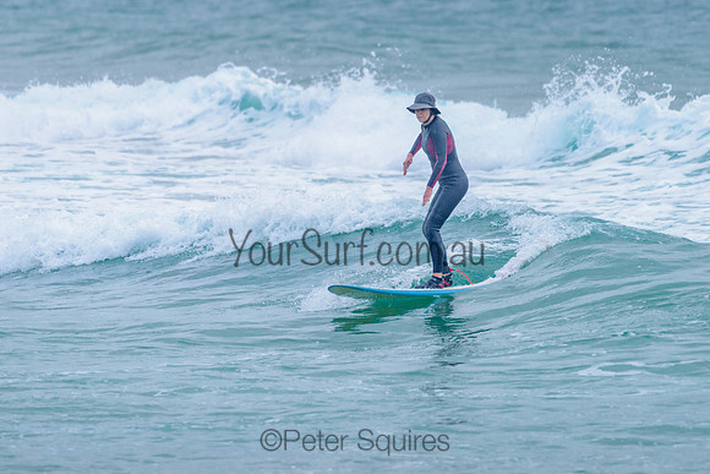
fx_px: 12088
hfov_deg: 3.4
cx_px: 399
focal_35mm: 613
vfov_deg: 2.2
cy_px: 210
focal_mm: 500
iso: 360
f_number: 5.6
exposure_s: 1/2000
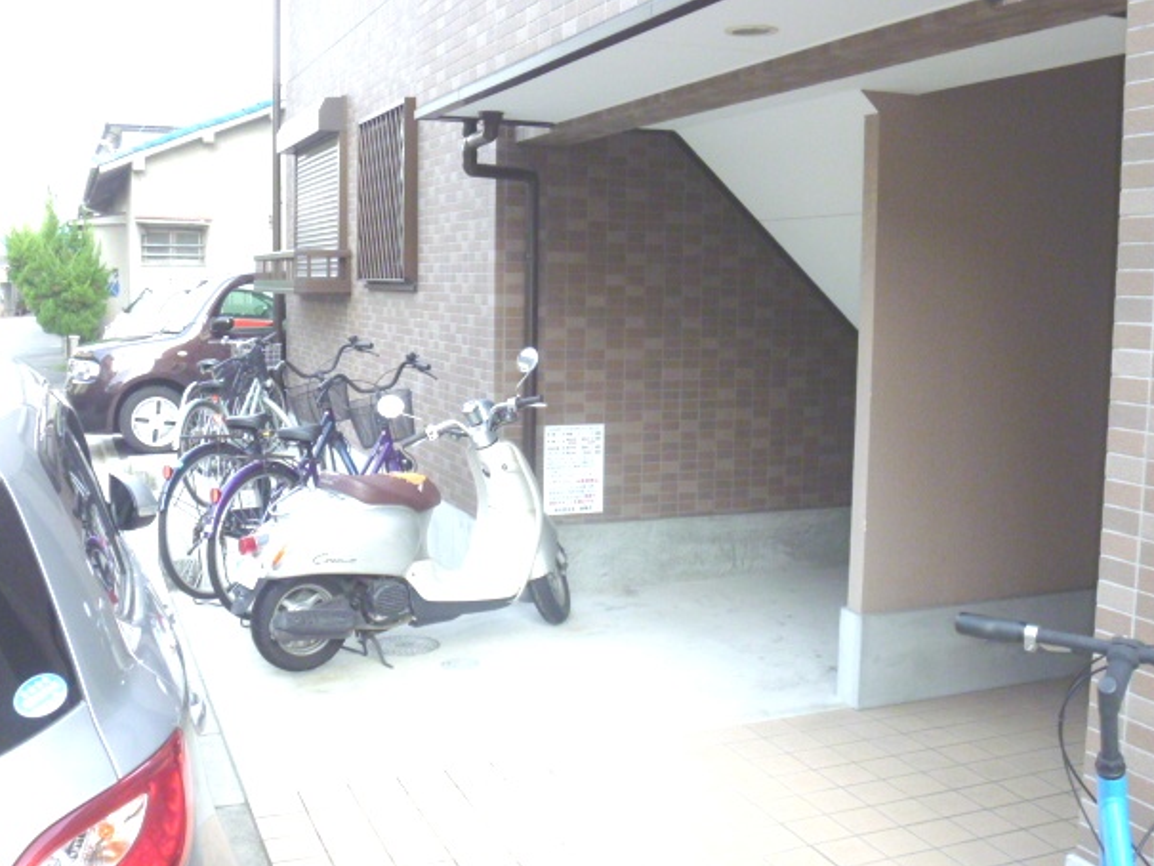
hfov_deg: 50.1
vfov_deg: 38.7
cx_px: 580
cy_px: 425
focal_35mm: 37
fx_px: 1234
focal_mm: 6.3
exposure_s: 1/160
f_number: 4.5
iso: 400
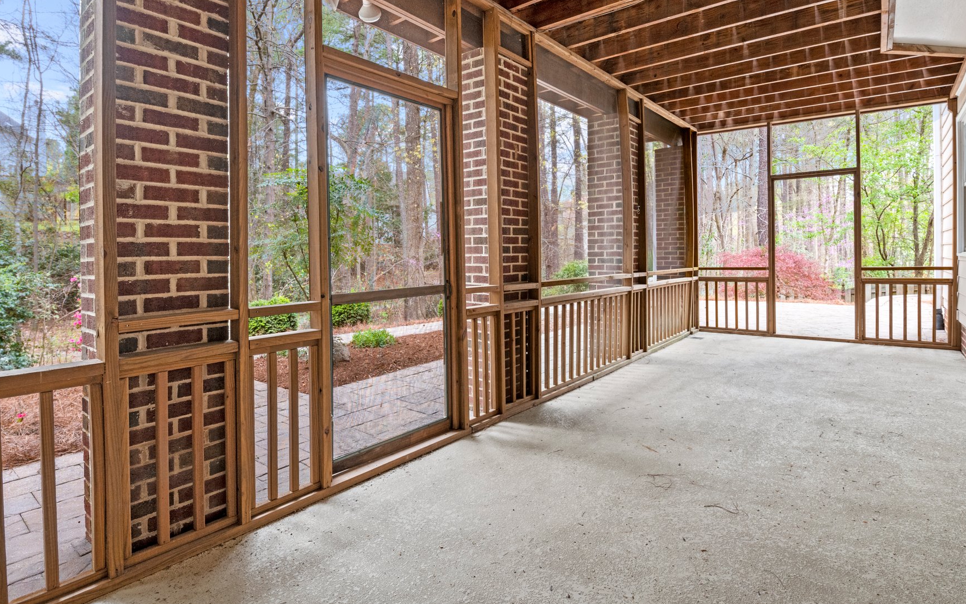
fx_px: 474
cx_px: 508
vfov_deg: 64.7
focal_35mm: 18
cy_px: 262
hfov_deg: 91.0
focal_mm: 15
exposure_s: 1/10
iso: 400
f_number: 7.1
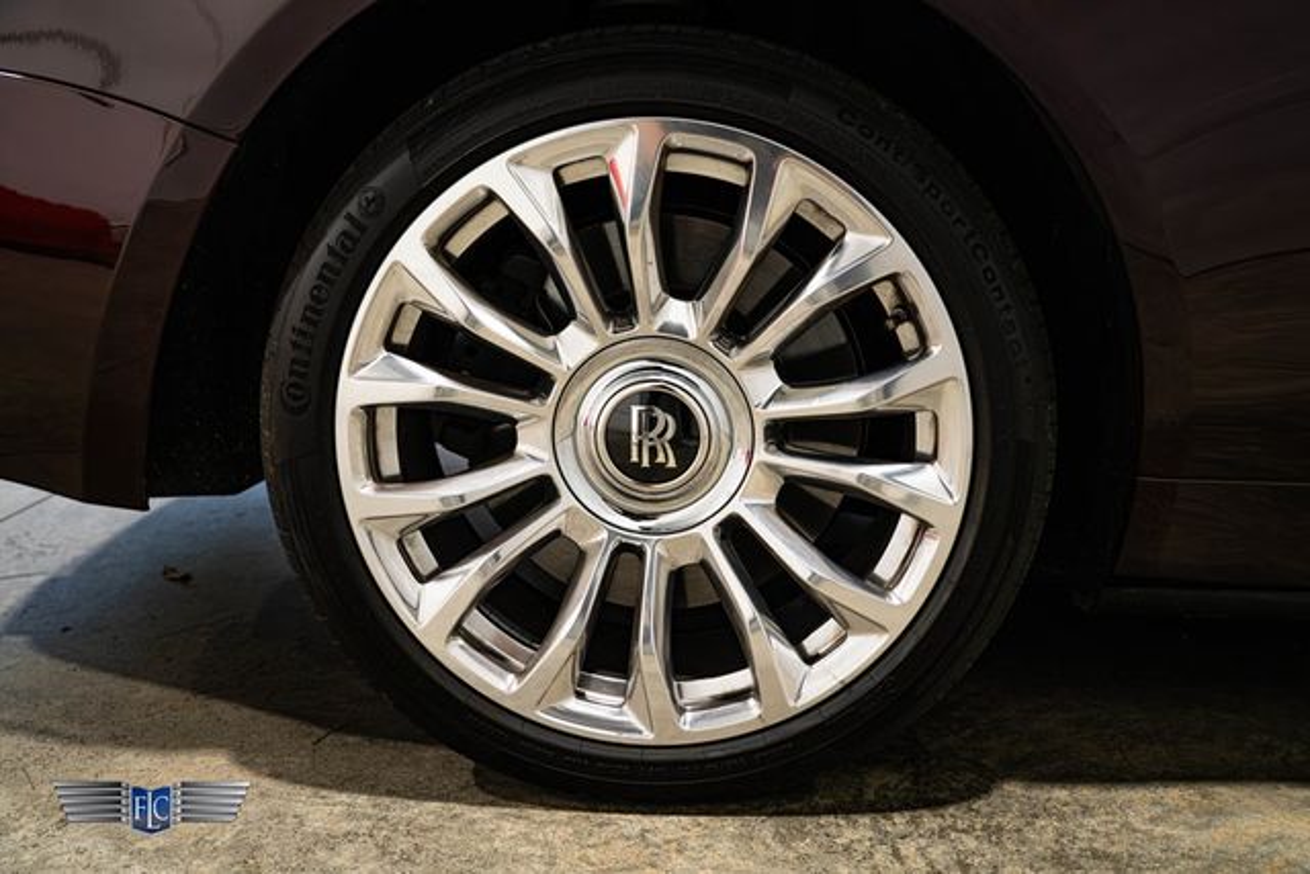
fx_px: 1274
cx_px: 655
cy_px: 437
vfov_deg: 37.9
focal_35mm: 35
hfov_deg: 54.4
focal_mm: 35
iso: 1250
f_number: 4
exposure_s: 1/80
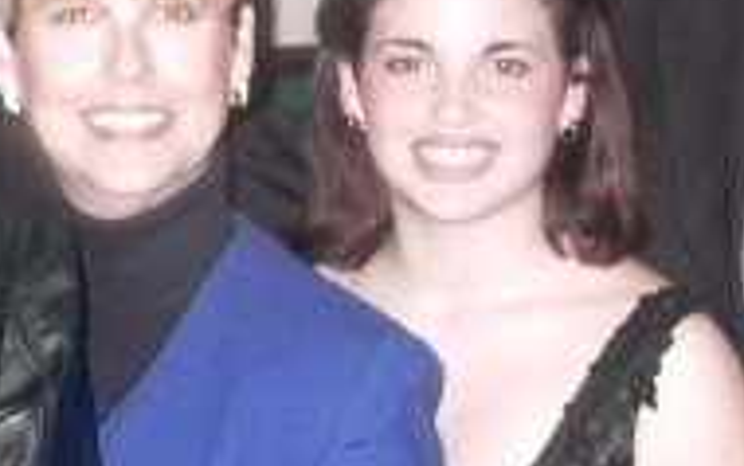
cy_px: 0
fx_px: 2394
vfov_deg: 11.0
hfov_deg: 17.5
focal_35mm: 118
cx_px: 125
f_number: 2.04
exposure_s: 1/64.2
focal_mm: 7.13
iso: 100
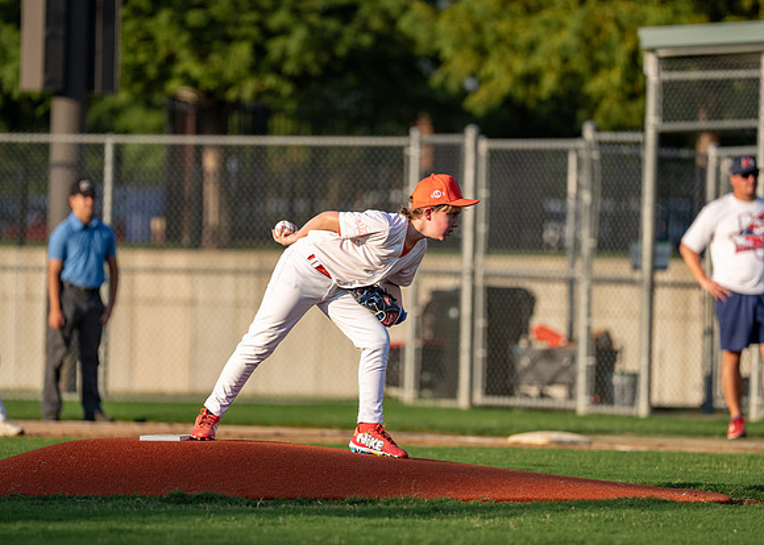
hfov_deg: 7.4
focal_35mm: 272
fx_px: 5897
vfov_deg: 5.3
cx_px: 405
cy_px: 268
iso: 320
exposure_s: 1/6400
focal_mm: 200
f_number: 2.8
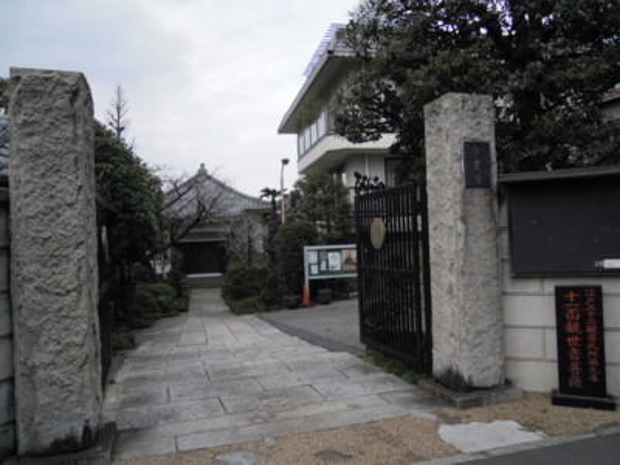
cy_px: 232
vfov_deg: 49.7
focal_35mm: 28
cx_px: 310
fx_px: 502
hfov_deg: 63.4
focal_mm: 5
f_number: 2.7
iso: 100
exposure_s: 1/800
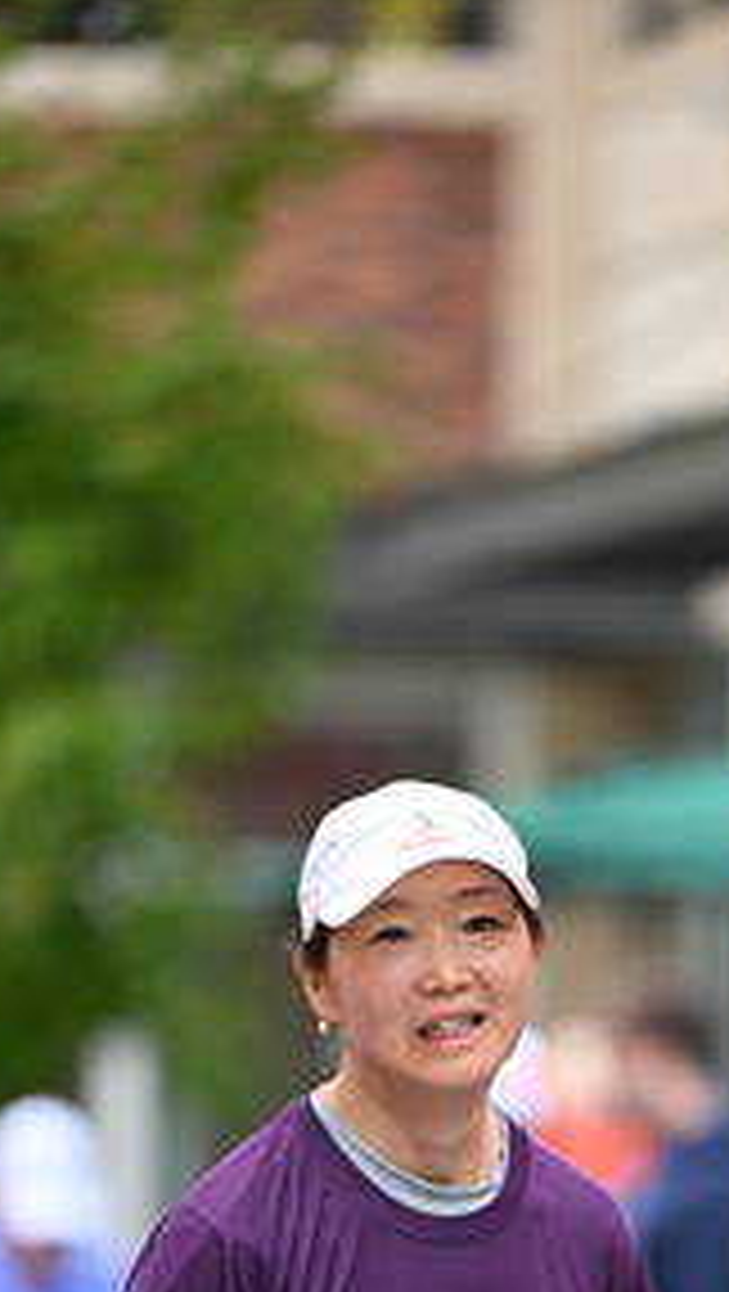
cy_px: 1179
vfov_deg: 5.4
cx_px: 538
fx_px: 13744
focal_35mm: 401
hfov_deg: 3.0
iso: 640
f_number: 2.8
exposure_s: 1/2000
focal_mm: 200
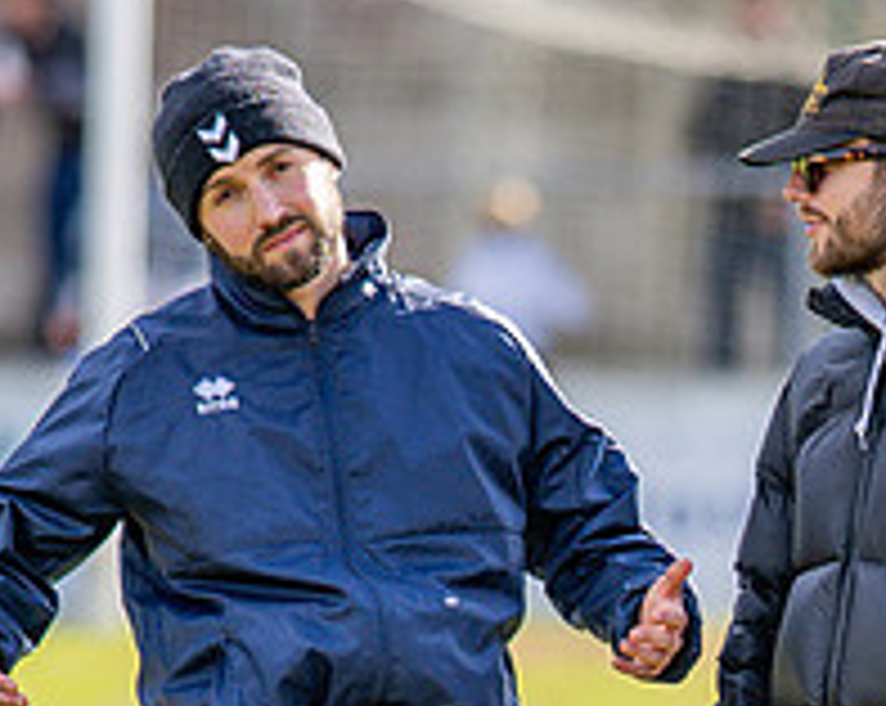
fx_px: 18564
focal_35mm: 709
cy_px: 746
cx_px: 885
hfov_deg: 2.7
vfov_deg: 2.2
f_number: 1.8
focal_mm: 135
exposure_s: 1/2500
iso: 100
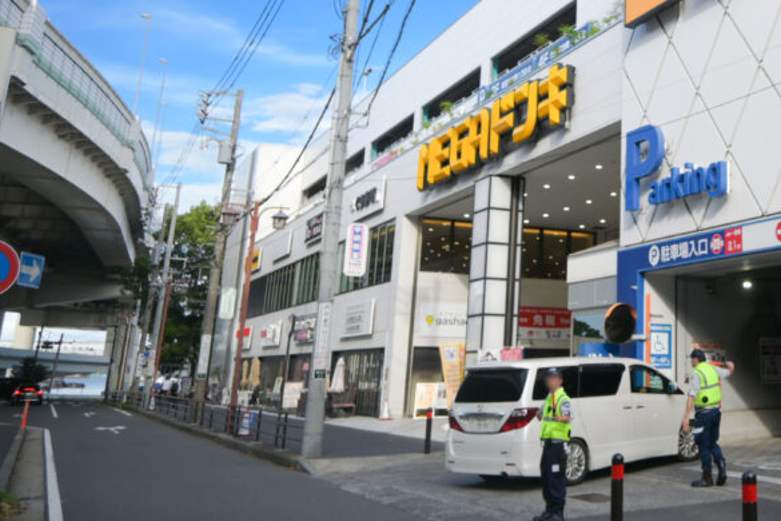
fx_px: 911
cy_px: 94
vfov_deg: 31.0
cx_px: 669
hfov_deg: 43.3
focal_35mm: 42
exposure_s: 1/500
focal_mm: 16
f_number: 4
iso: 100
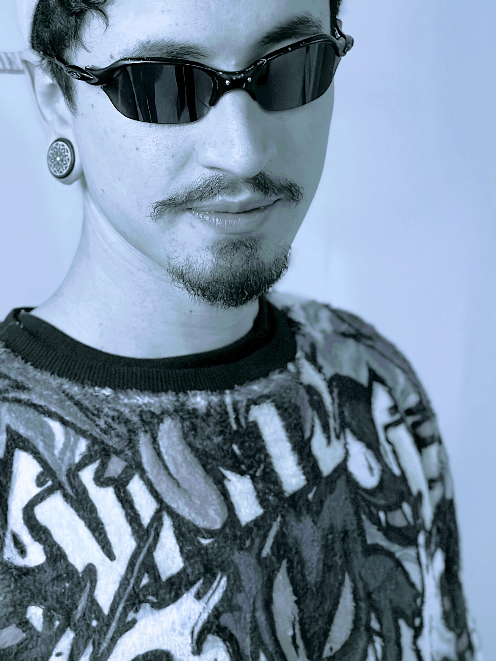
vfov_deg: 22.4
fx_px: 1663
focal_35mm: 87
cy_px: 233
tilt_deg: -1.2
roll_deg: -0.4
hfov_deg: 16.9
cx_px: 143
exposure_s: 1/40
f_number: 1.78
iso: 400
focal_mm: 6.86
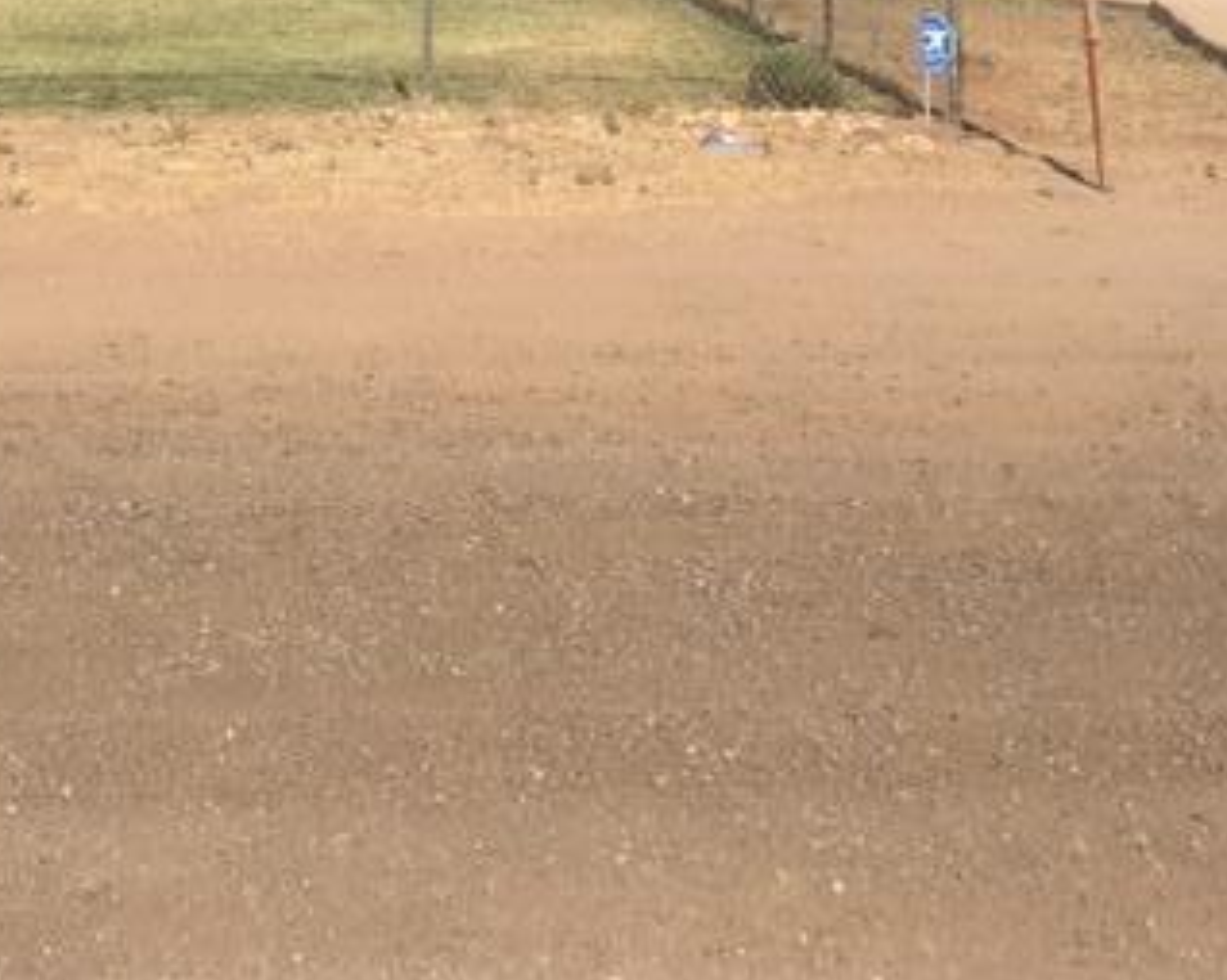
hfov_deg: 32.8
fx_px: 2069
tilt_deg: +0.2
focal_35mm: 57
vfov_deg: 24.5
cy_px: -154
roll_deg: -0.1
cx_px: 436
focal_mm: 4.15
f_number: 2.2
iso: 25
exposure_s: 1/2262
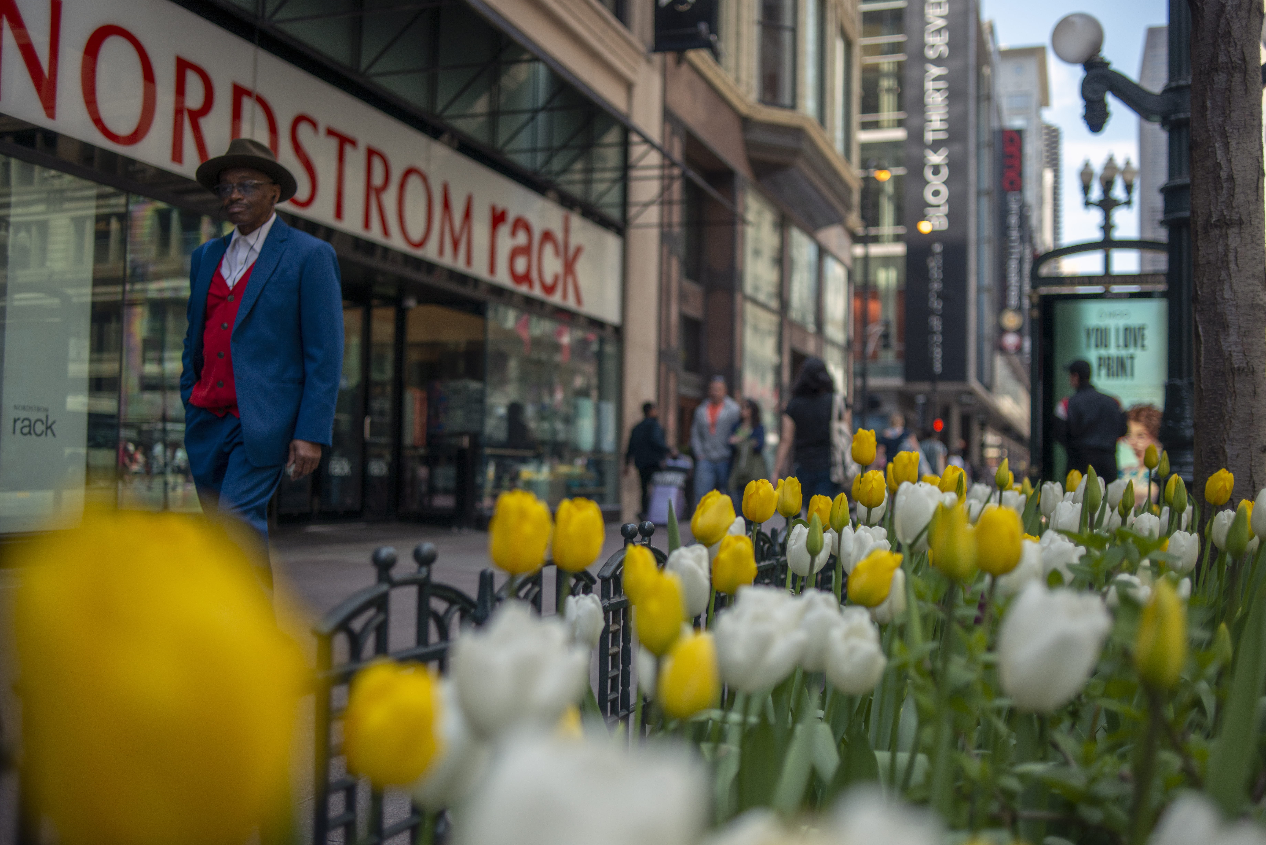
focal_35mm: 35
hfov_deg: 54.4
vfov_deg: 37.9
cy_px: 422
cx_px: 633
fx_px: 1231
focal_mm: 35
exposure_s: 1/1600
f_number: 16
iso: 160
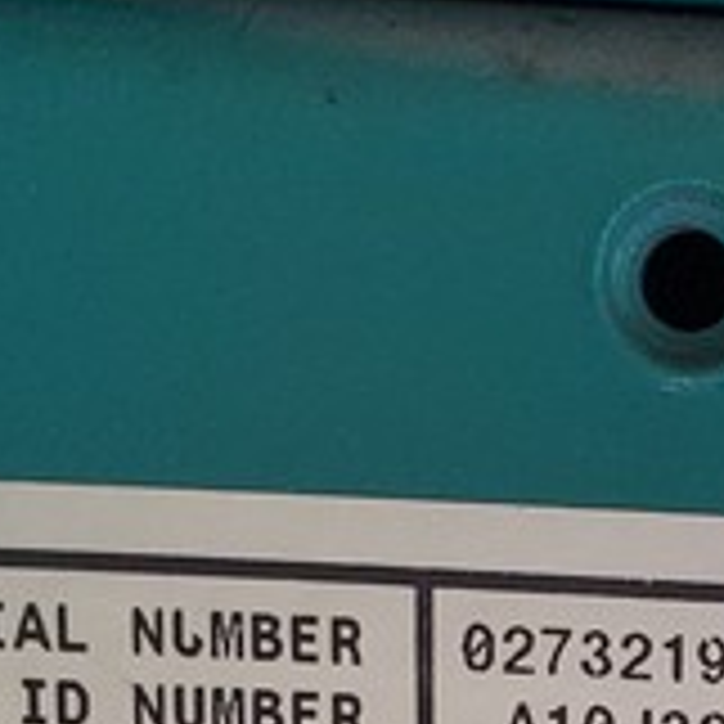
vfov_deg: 11.1
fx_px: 3455
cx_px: 1079
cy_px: 1327
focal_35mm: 146
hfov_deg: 11.5
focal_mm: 4.3
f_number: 2.4
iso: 160
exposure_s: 1/120
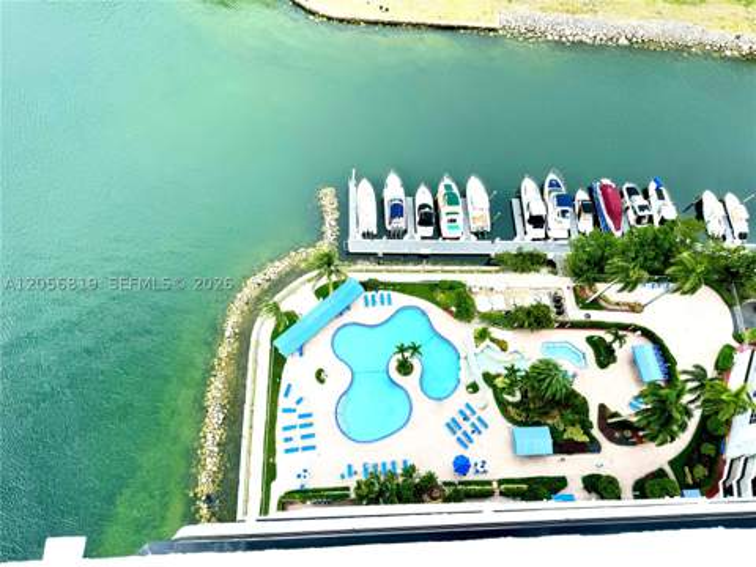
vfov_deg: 56.8
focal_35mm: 24
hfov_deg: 71.6
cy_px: 284
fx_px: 524
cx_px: 378
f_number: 1.78
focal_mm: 6.76
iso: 80
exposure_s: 1/1488
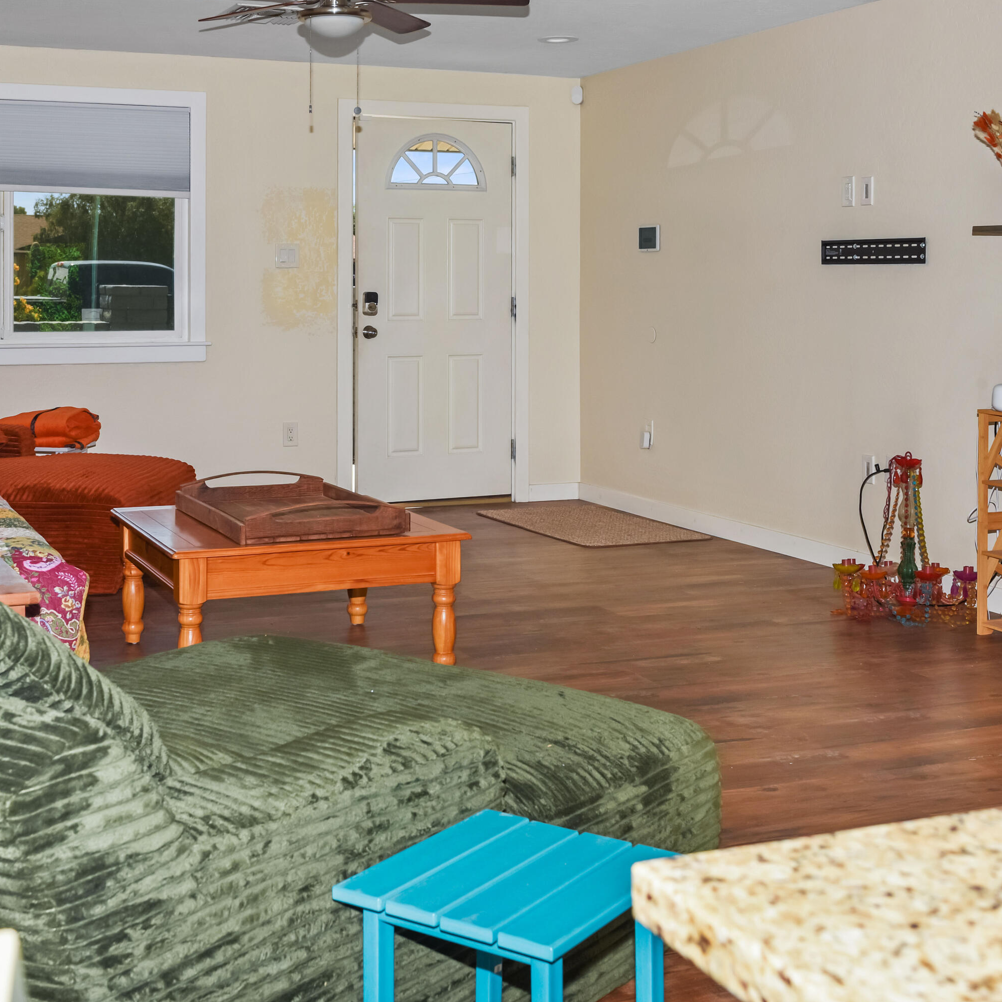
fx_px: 1506
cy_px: 500
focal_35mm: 46
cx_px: 414
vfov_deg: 36.8
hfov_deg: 36.7
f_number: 10
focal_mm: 36
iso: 200
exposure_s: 1/200
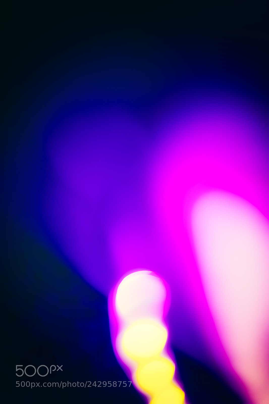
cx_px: 134
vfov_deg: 39.6
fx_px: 561
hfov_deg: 27.0
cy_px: 202
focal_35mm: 50
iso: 1000
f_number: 1.8
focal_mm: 50
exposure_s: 1/60
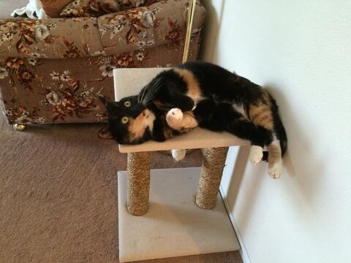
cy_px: 132
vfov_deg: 48.2
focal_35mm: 29
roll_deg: -4.1
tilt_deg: -35.4
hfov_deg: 61.7
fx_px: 294
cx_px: 176
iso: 250
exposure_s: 1/24
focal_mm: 4.15
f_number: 2.2
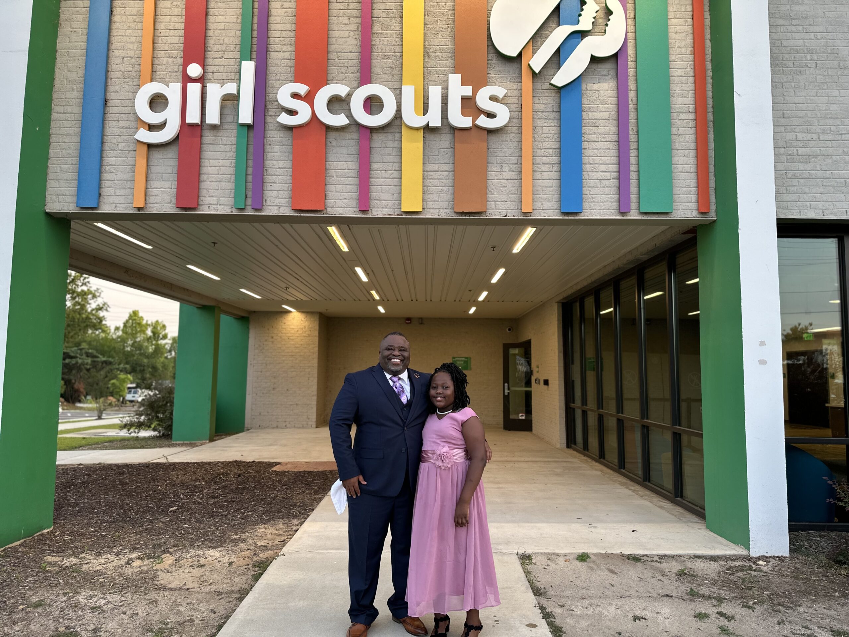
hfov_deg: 71.6
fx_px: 589
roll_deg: -0.5
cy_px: 318
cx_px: 424
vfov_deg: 56.8
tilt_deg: +4.4
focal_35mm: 24
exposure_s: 1/132
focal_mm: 6.86
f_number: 1.78
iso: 80
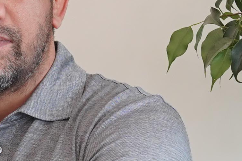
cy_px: 326
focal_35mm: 414
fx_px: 2782
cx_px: -241
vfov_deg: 3.3
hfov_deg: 4.9
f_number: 4
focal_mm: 52
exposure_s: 1/160
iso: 800
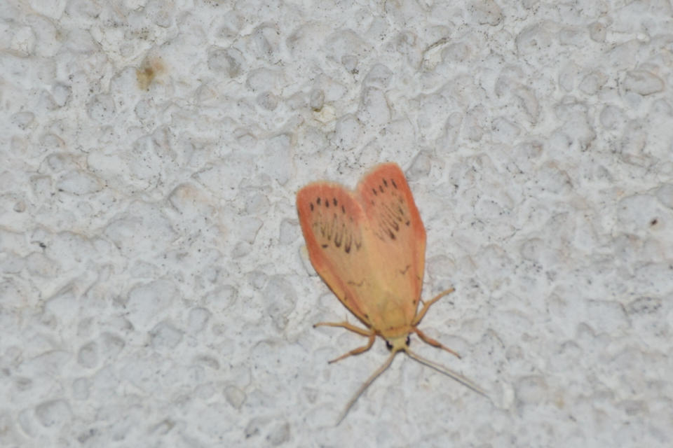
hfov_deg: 9.8
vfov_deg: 6.5
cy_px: 224
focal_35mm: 210
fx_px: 3926
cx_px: 336
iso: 320
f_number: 5.6
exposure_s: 1/200
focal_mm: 140
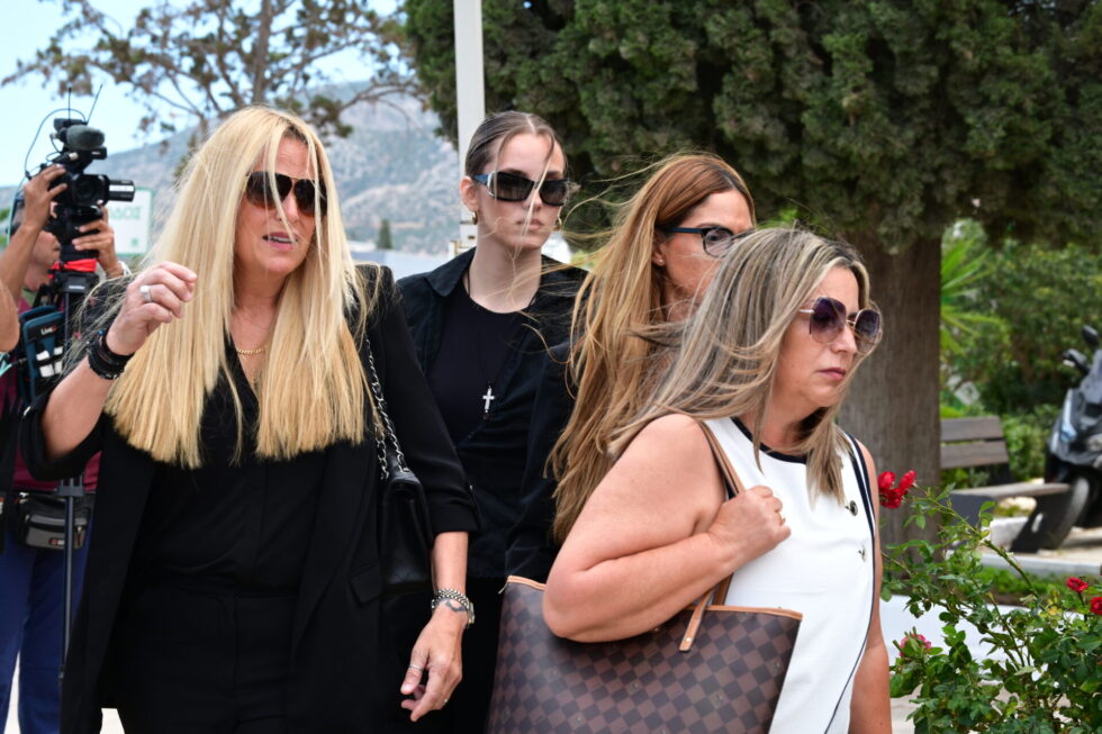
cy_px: 367
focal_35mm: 115
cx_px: 551
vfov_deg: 11.9
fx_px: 3519
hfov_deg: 17.8
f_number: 11
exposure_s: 1/320
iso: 800
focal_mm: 115
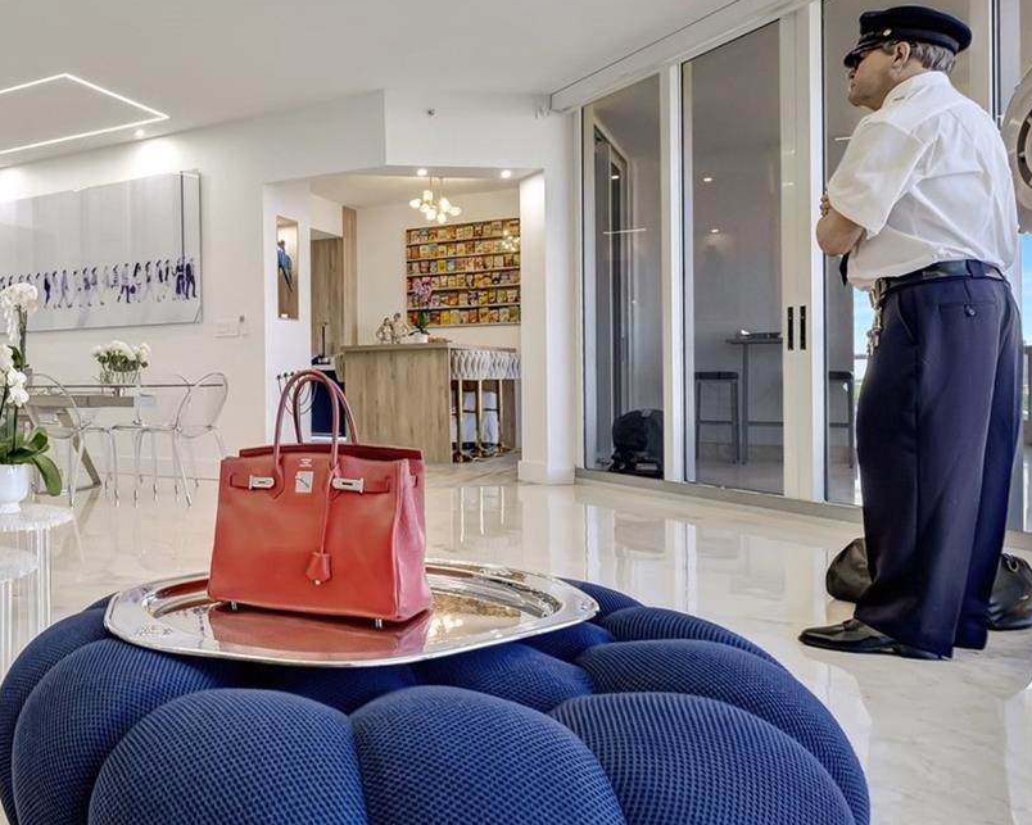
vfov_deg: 51.4
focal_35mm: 28
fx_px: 855
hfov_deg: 54.9
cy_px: 371
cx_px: 121
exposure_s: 1/30
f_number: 6.4
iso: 800
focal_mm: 10
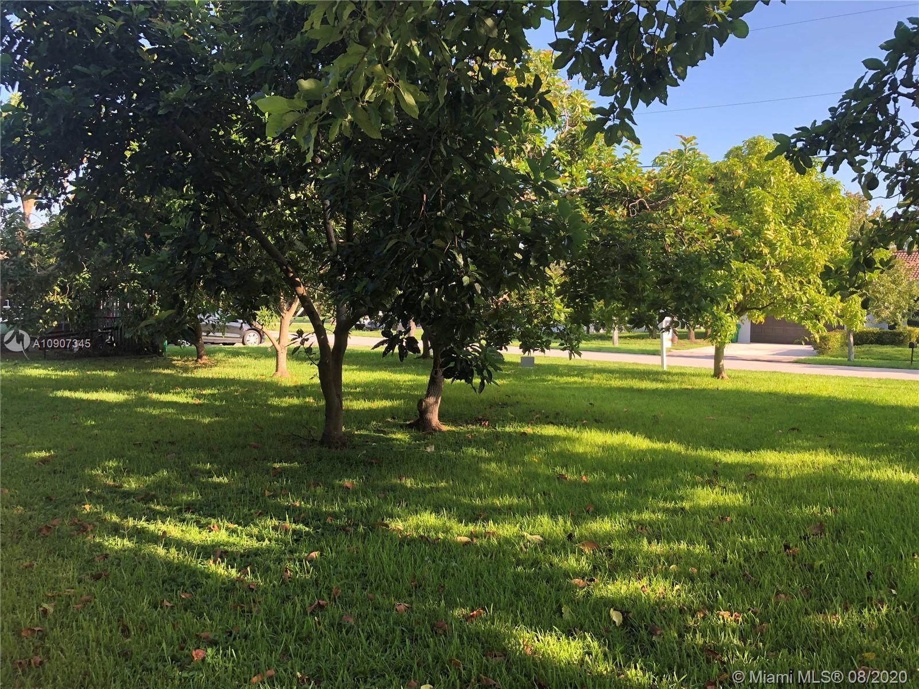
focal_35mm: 28
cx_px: 460
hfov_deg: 63.4
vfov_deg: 49.7
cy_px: 344
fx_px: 743
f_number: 1.8
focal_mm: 3.99
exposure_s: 1/177
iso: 20
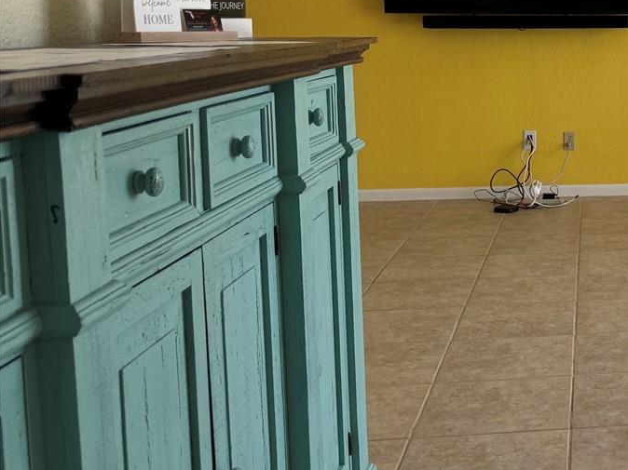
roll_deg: -0.2
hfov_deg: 29.3
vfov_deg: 25.4
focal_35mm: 57
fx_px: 1034
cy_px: 121
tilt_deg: -6.6
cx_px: 744
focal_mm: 6.76
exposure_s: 1/256
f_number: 1.78
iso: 80
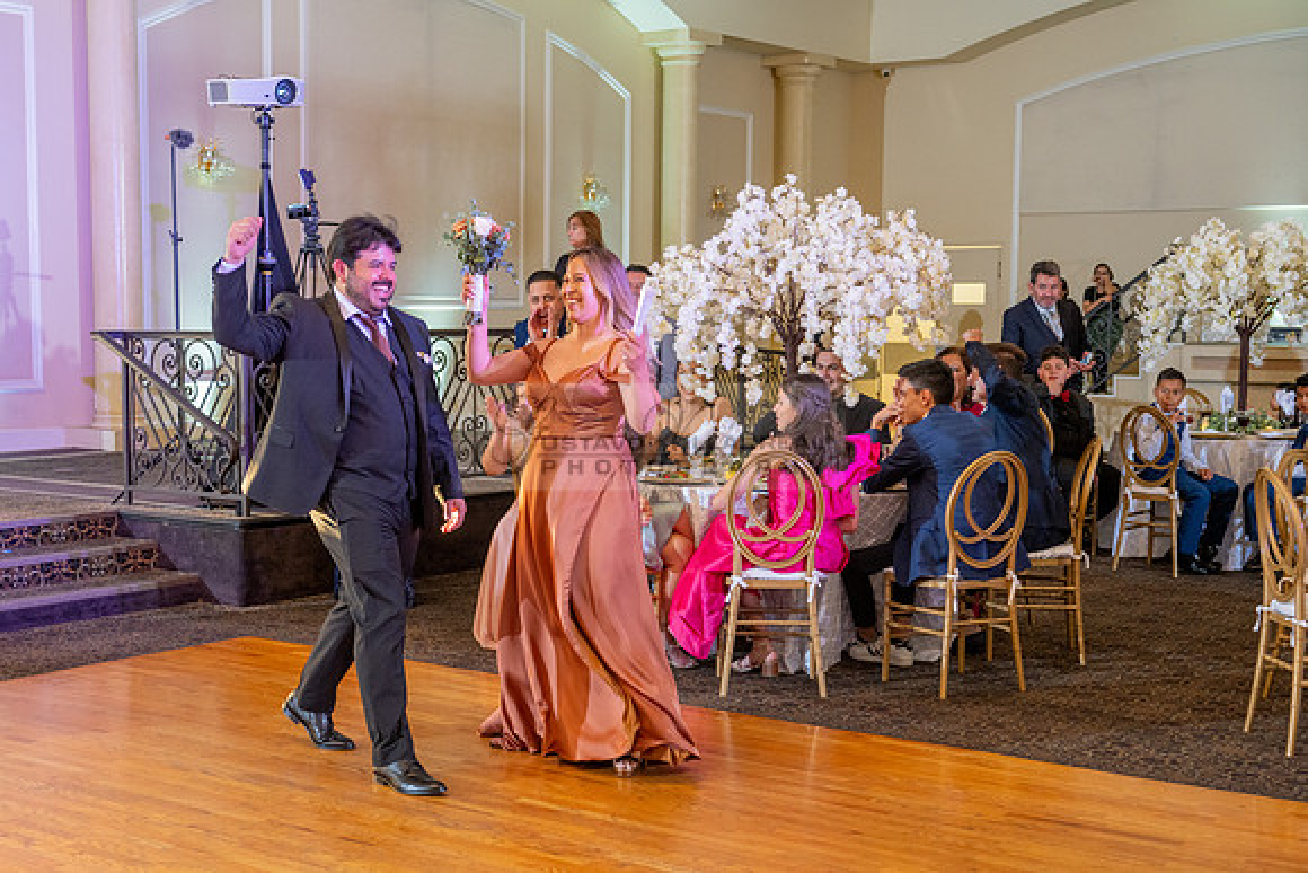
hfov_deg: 37.8
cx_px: 530
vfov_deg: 25.8
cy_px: 513
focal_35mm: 52
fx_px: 1902
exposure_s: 1/80
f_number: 4
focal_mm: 44
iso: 800
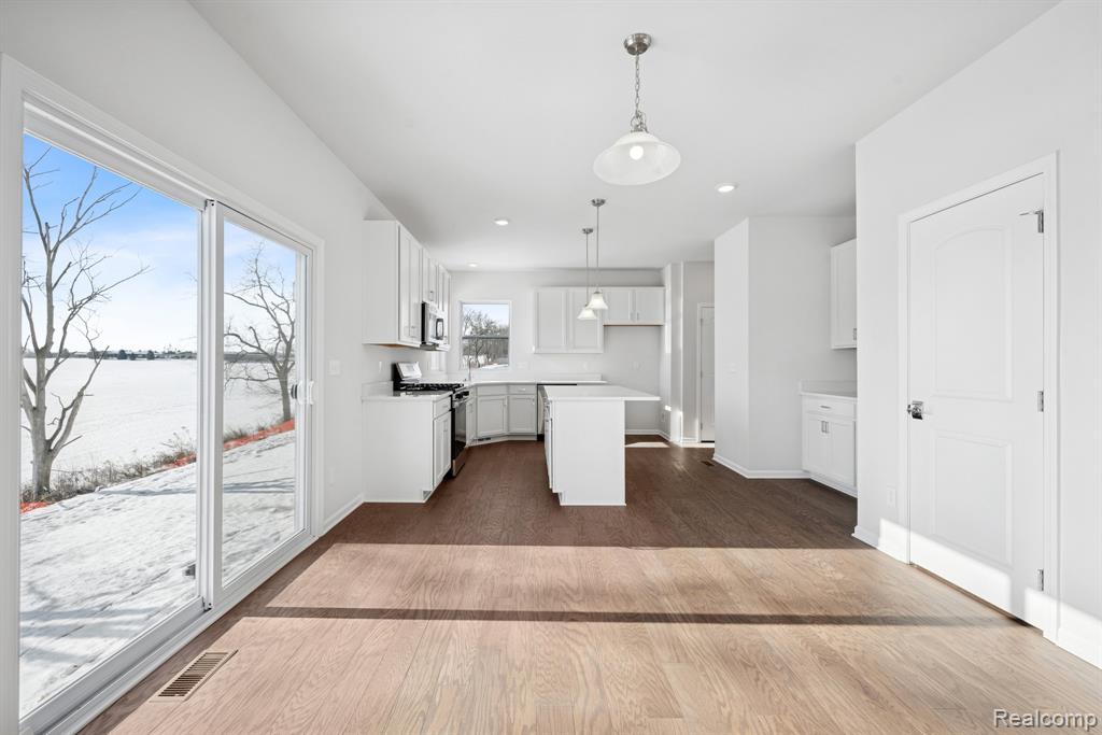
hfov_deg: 104.2
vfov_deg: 81.2
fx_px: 429
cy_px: 368
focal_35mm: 14
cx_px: 551
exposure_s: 1/20
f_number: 9
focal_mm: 14
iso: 100
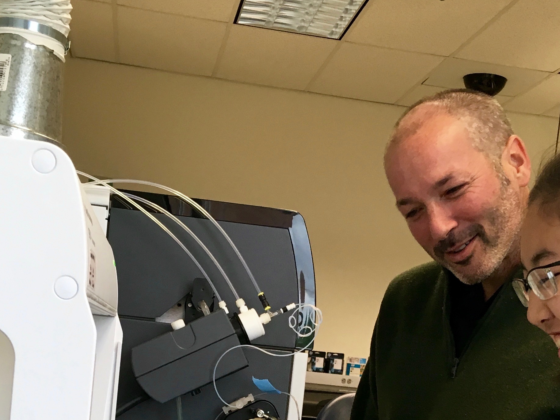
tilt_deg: -4.3
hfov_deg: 30.3
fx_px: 1035
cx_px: 298
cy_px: 423
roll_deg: -5.9
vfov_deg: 22.1
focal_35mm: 64
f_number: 2.2
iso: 32
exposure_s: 1/30
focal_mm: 4.15
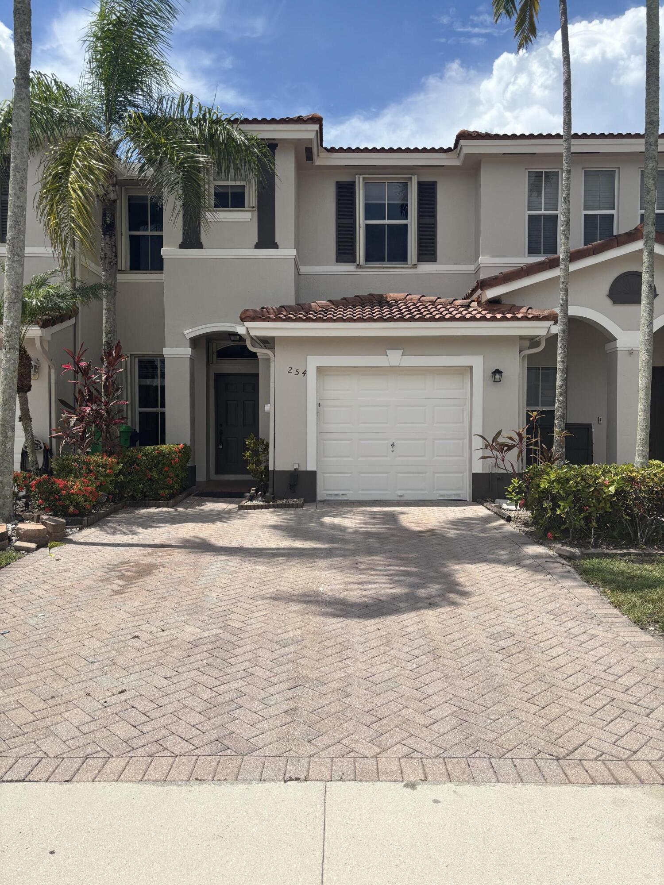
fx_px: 665
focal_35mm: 26
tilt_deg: -1.2
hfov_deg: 53.1
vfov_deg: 67.3
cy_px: 442
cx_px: 332
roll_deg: -0.6
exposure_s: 1/5952
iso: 50
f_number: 1.6
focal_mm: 5.96
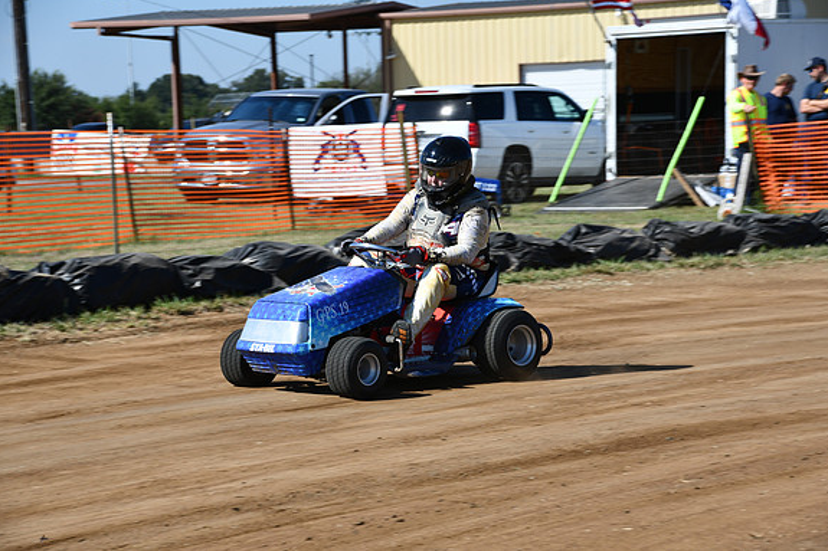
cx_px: 415
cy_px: 274
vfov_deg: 12.1
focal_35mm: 113
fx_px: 2598
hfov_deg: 18.1
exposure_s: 1/250
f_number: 8
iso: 100
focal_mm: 75
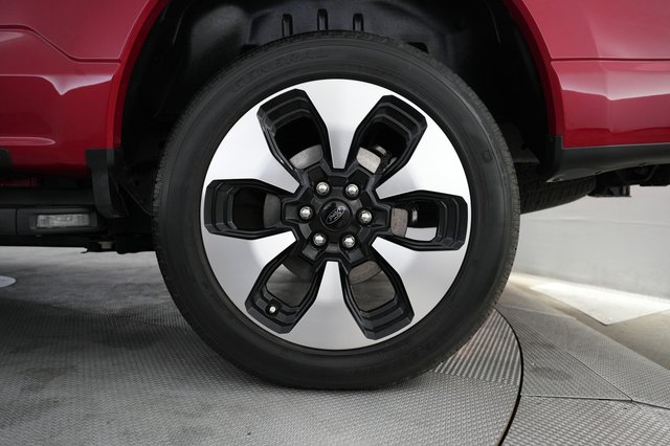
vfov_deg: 53.1
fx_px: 446
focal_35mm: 24
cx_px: 335
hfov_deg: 73.8
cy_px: 223
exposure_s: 1/160
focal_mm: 24
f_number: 2.8
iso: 2500
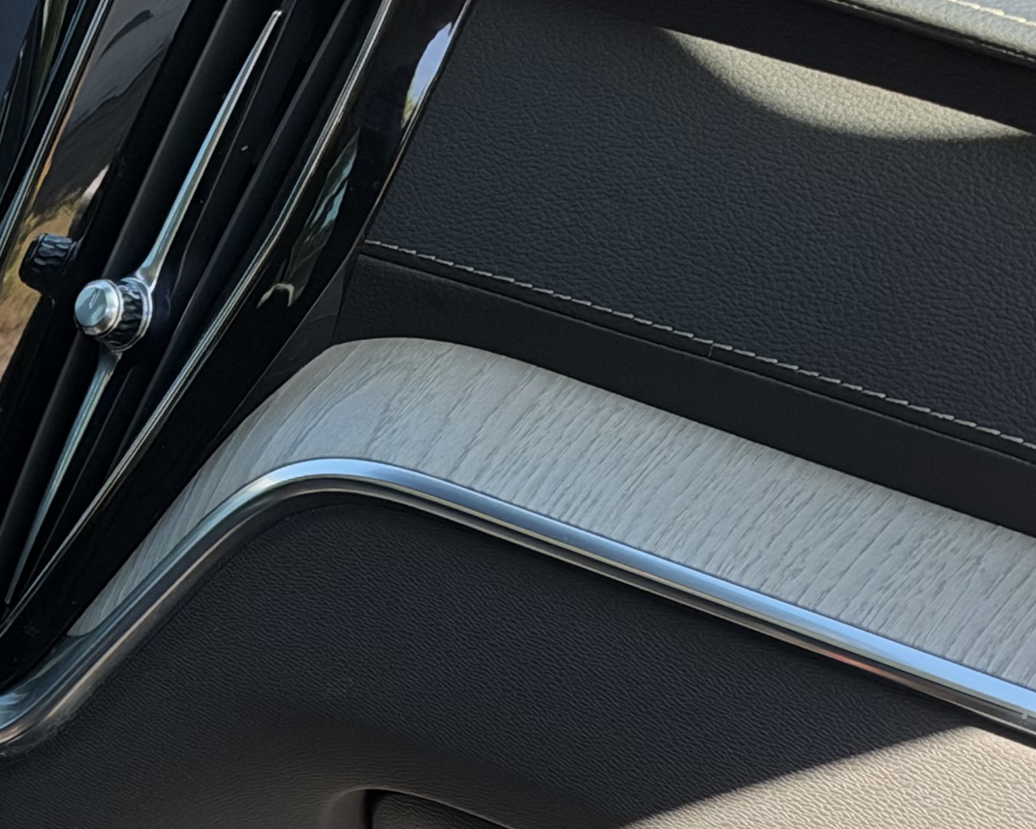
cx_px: -169
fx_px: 3403
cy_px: 809
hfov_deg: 16.7
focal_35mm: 111
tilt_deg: -27.3
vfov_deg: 13.7
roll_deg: +0.6
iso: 50
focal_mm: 6.93
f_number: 1.8
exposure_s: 1/183
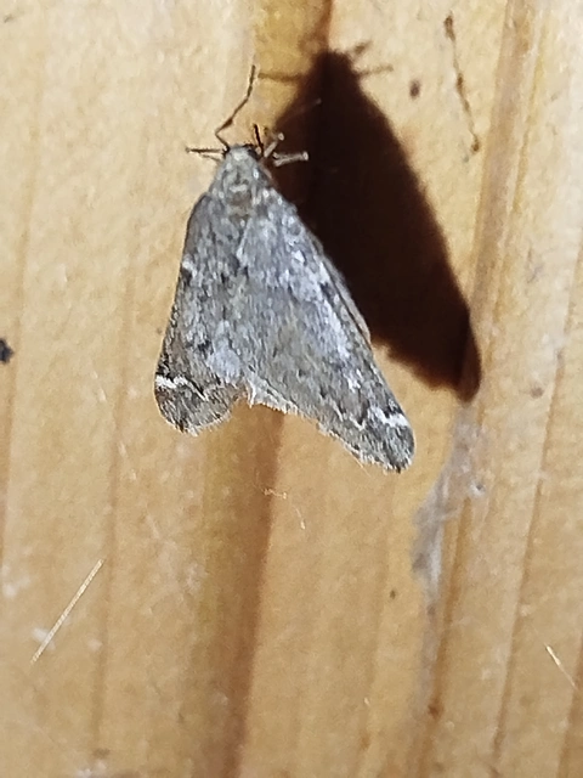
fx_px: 2582
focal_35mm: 115
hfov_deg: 12.9
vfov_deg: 17.1
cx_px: 292
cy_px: 389
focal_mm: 5.31
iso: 200
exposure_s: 1/33
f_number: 1.7
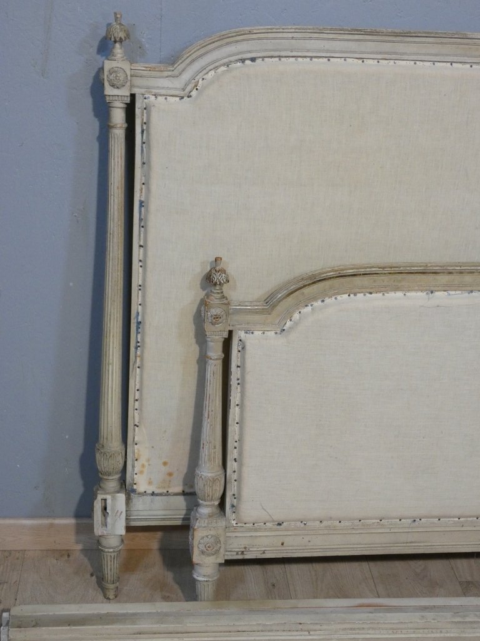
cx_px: 240
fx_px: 887
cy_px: 320
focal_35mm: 48
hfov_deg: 30.3
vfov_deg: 39.7
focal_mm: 8.6
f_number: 3.8
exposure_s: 1/80
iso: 500
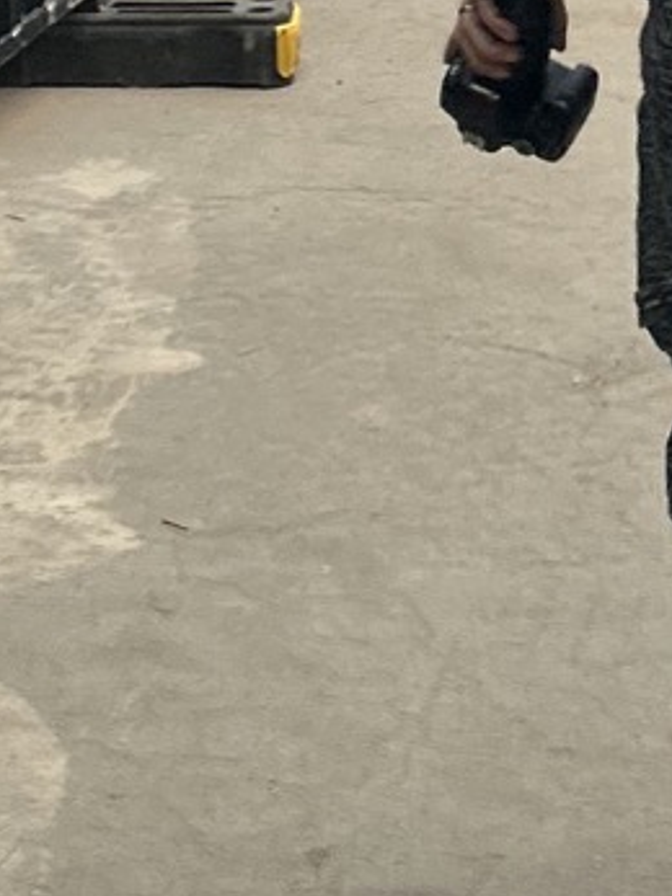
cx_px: 721
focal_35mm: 135
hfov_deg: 10.8
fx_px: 3496
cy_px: -757
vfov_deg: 13.1
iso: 40
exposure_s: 1/277
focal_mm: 5.7
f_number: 1.5
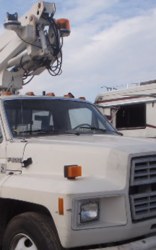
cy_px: 172
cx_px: 50
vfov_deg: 36.4
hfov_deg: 23.5
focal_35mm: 55
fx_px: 374
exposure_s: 1/640
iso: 80
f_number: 4.5
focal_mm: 5
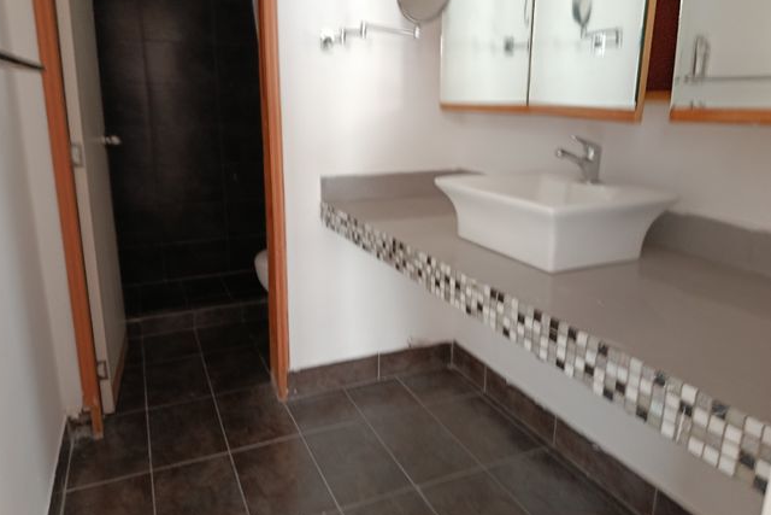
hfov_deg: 69.4
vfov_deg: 49.6
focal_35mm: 26
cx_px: 372
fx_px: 557
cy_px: 244
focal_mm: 5.24
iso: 1313
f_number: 1.7
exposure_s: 1/24
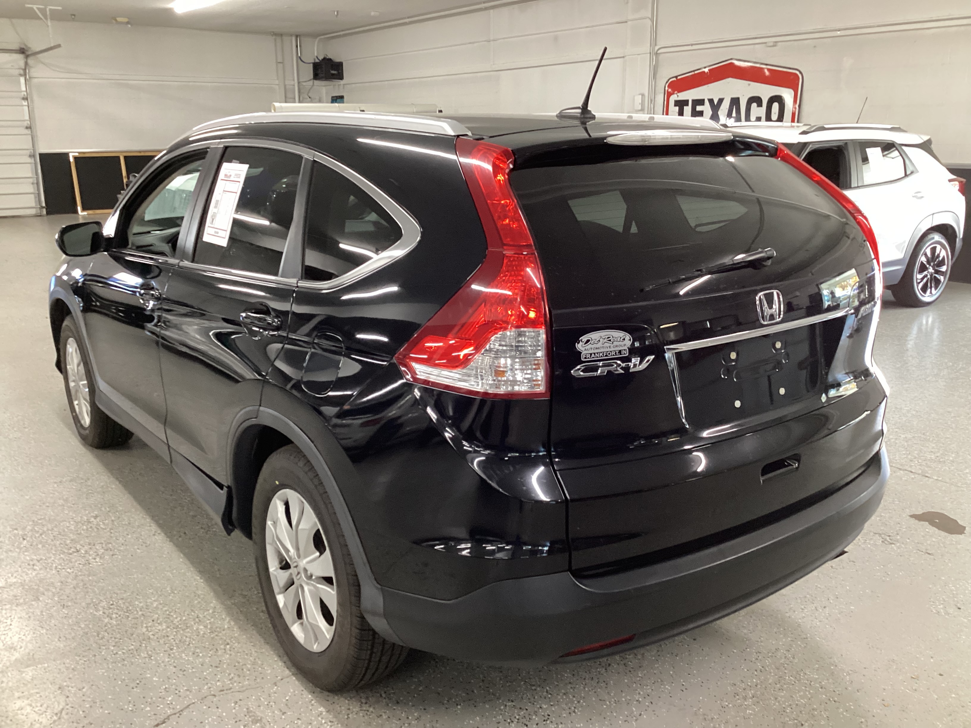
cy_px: 364
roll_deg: -0.2
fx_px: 870
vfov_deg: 45.4
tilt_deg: -17.7
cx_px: 486
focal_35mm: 31
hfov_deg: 58.4
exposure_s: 1/50
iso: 320
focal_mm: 3.3
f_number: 2.4
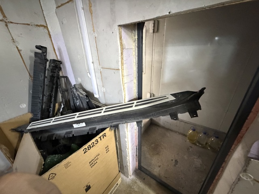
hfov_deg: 102.1
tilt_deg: -24.2
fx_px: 105
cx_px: 130
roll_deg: +3.1
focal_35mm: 14
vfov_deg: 85.7
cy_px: 97
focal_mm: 2.22
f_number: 2.2
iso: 1250
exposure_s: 1/48
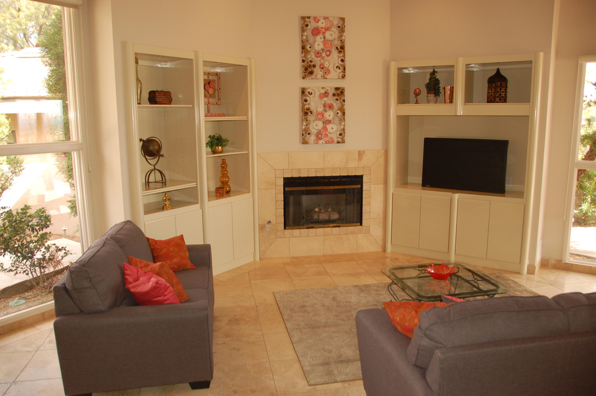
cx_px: 298
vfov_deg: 47.8
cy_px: 198
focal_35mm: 27
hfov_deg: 67.4
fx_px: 447
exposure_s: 1/200
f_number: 3.5
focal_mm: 18
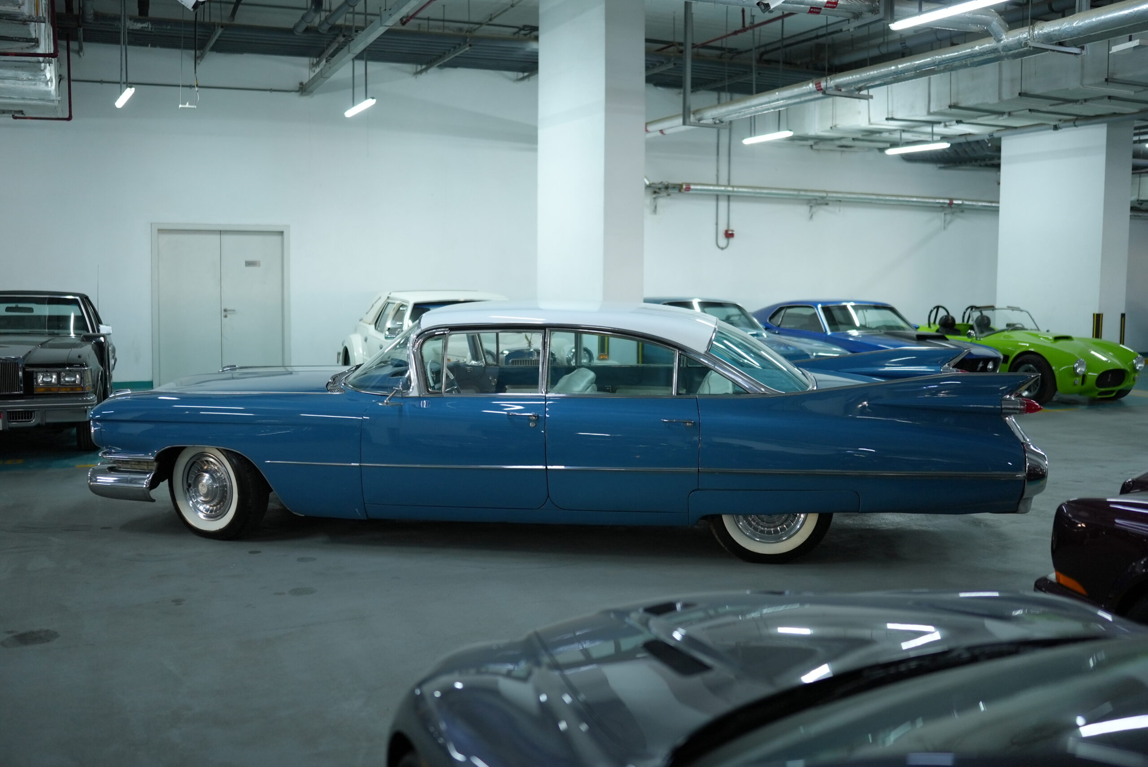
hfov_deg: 54.4
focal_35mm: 35
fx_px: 1117
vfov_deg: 37.9
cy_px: 384
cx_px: 574
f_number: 1.4
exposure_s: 1/125
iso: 1000
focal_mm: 35
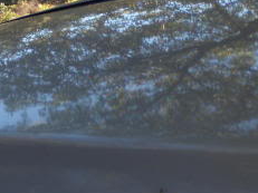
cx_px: 106
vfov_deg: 14.3
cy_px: -89
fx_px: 723
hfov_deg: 20.2
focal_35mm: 97
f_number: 4
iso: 50
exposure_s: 1/80
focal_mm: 5
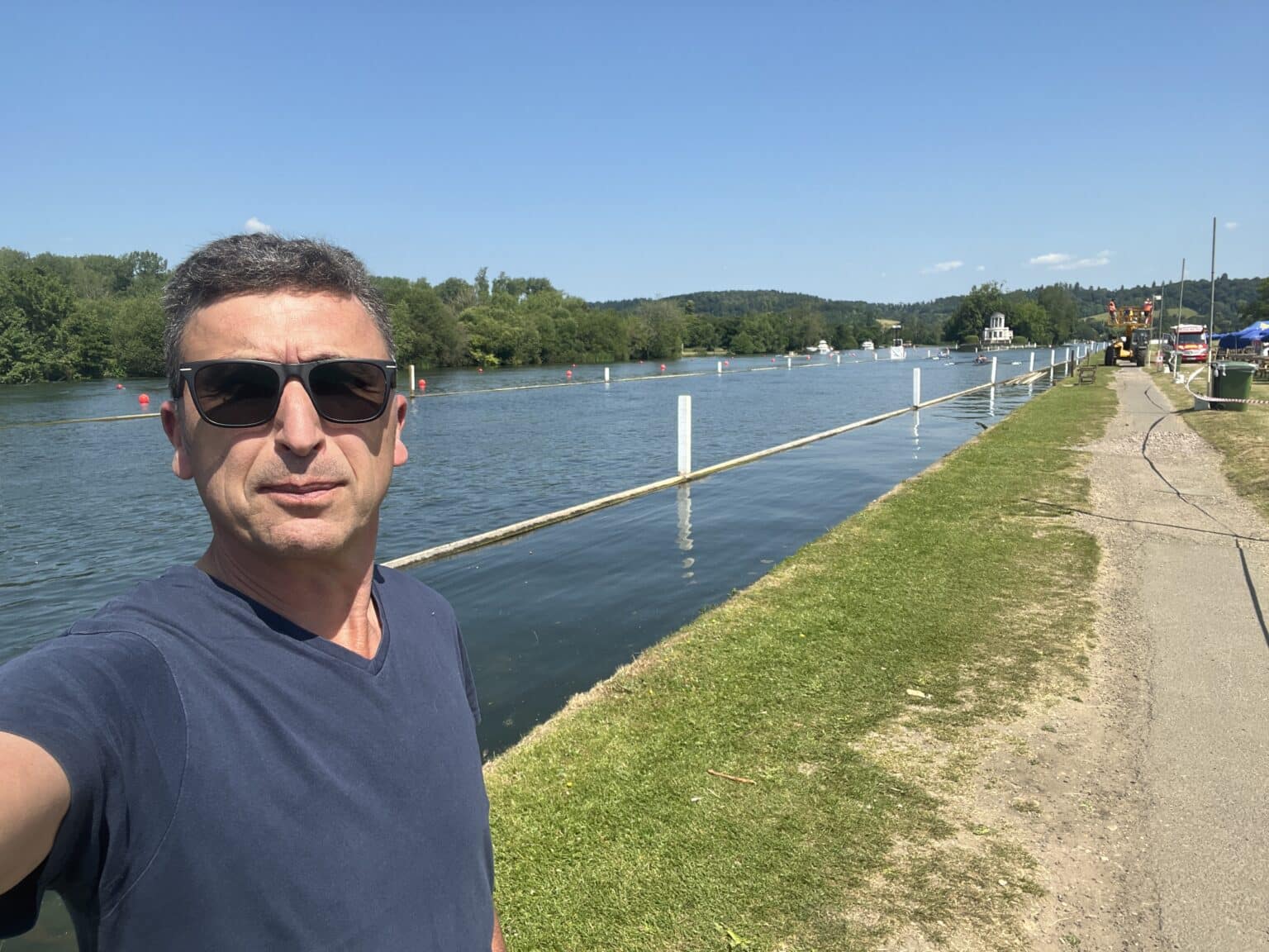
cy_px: 476
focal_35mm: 23
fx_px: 843
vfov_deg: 58.9
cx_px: 634
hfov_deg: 73.9
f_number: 2.2
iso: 32
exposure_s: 1/740
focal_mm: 2.71
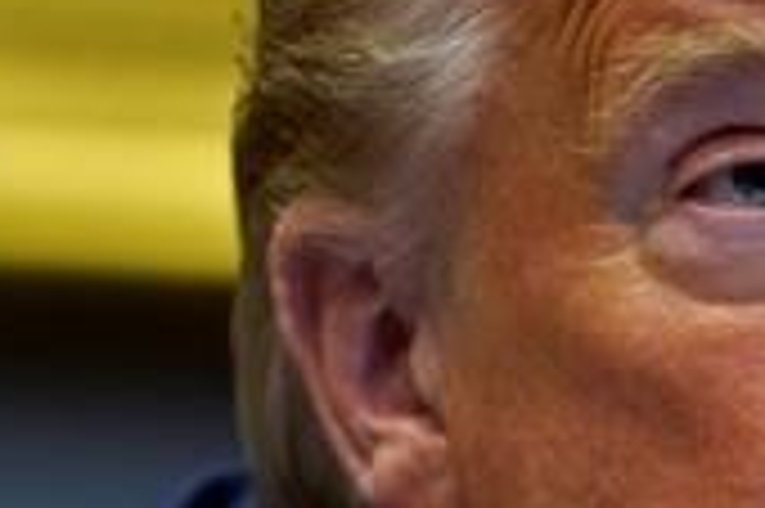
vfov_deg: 2.1
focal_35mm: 639
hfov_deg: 3.2
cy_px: 407
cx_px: 756
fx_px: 13565
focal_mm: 167
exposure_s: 1/200
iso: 2500
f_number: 2.8
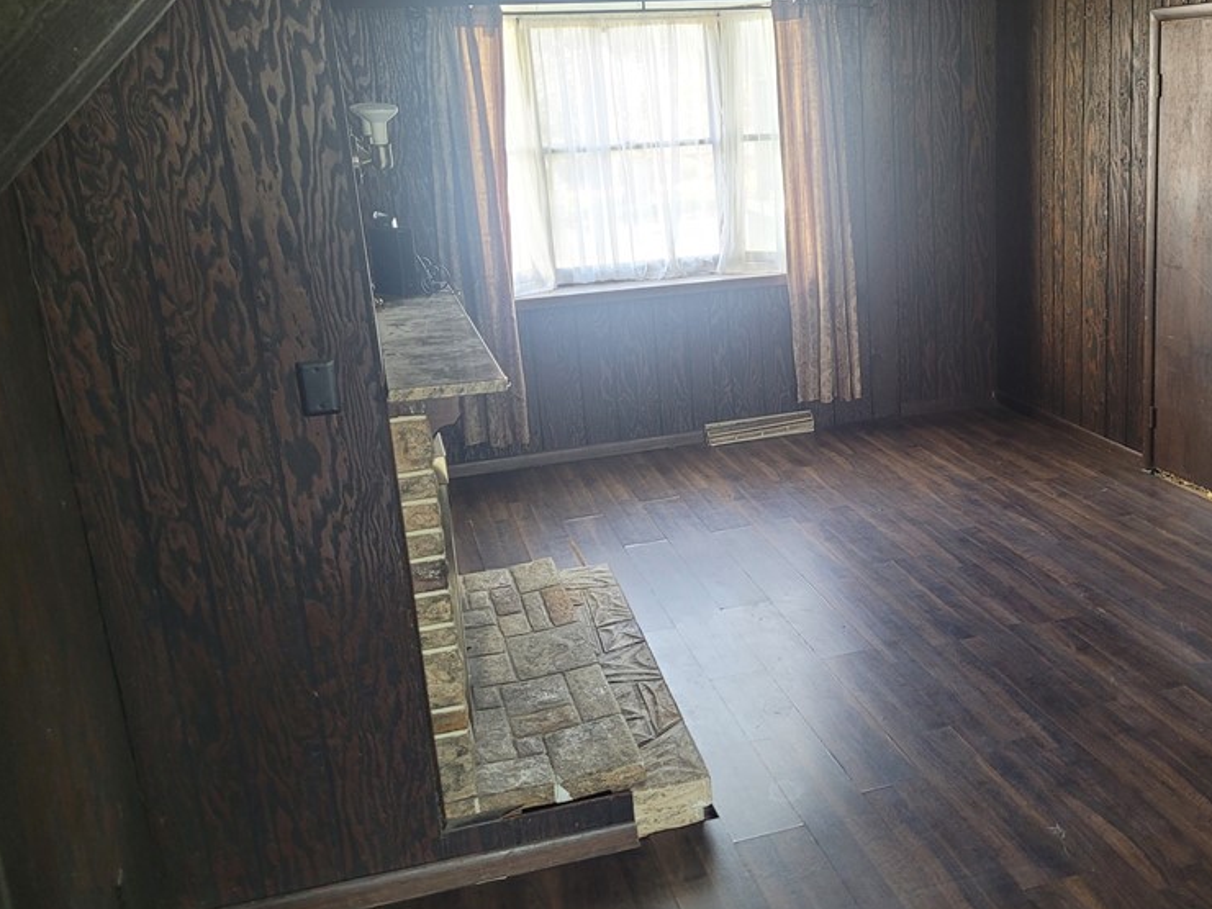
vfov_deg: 39.7
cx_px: 804
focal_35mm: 36
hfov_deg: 50.5
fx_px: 1260
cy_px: 452
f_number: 1.8
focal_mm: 5.4
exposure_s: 1/40
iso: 200
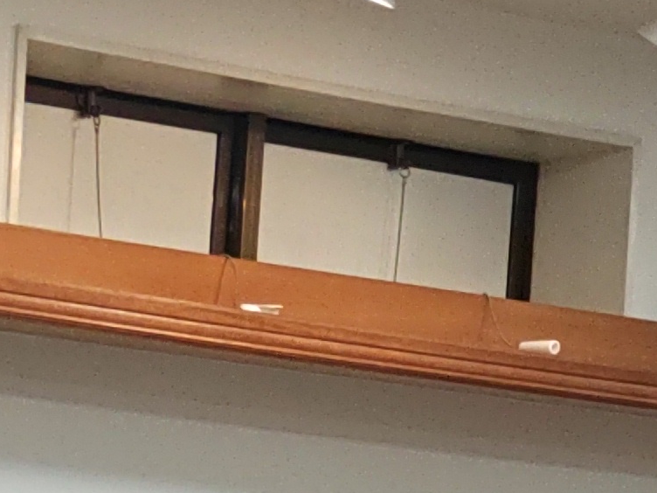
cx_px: -550
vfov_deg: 6.3
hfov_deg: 8.3
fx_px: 4365
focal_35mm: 230
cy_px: 923
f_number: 2.4
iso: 288
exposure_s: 1/50
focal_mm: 5.6
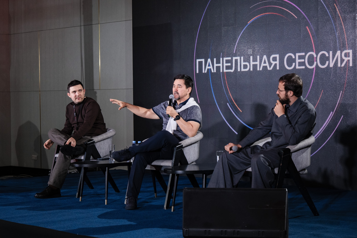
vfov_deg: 18.7
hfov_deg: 27.7
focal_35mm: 73
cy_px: 119
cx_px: 178
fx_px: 724
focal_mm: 48.5
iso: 1600
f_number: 5.6
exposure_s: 1/160
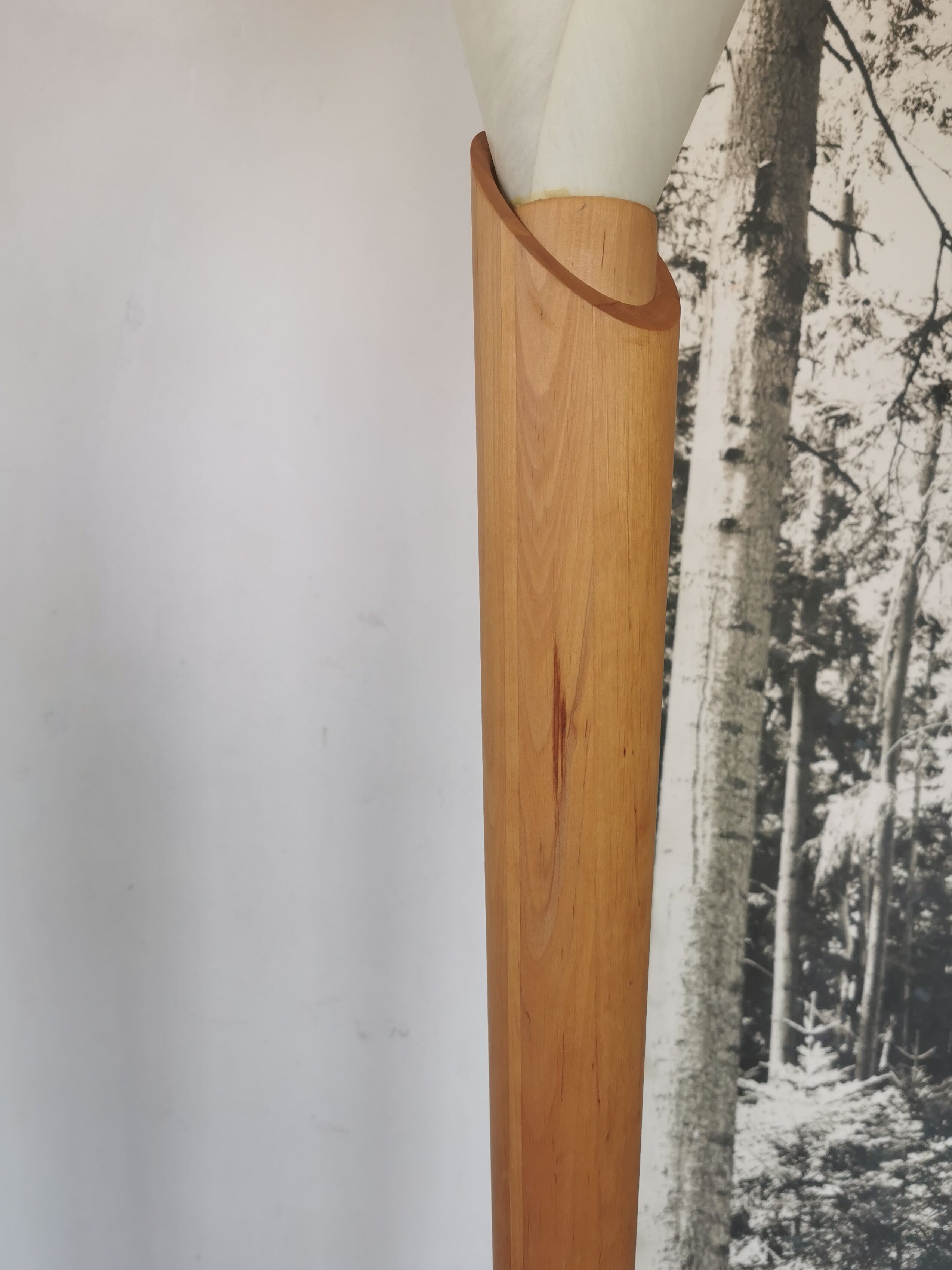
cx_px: 496
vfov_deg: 61.7
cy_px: 652
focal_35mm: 29
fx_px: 1063
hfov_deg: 48.2
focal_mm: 5.56
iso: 50
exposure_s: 1/120
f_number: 1.6
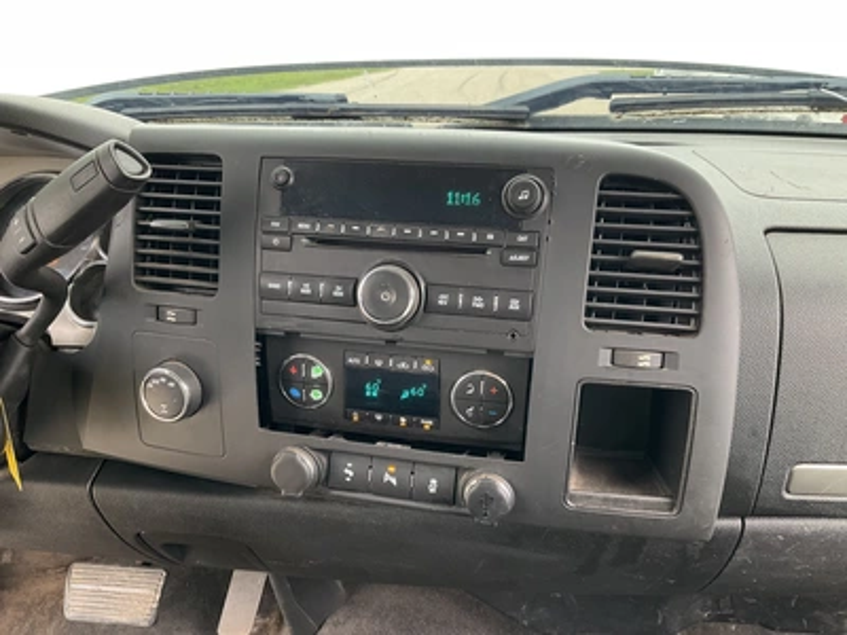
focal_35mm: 29
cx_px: 424
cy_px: 318
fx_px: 710
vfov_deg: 48.2
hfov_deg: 61.7
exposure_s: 1/72
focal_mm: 3
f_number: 1.8
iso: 64
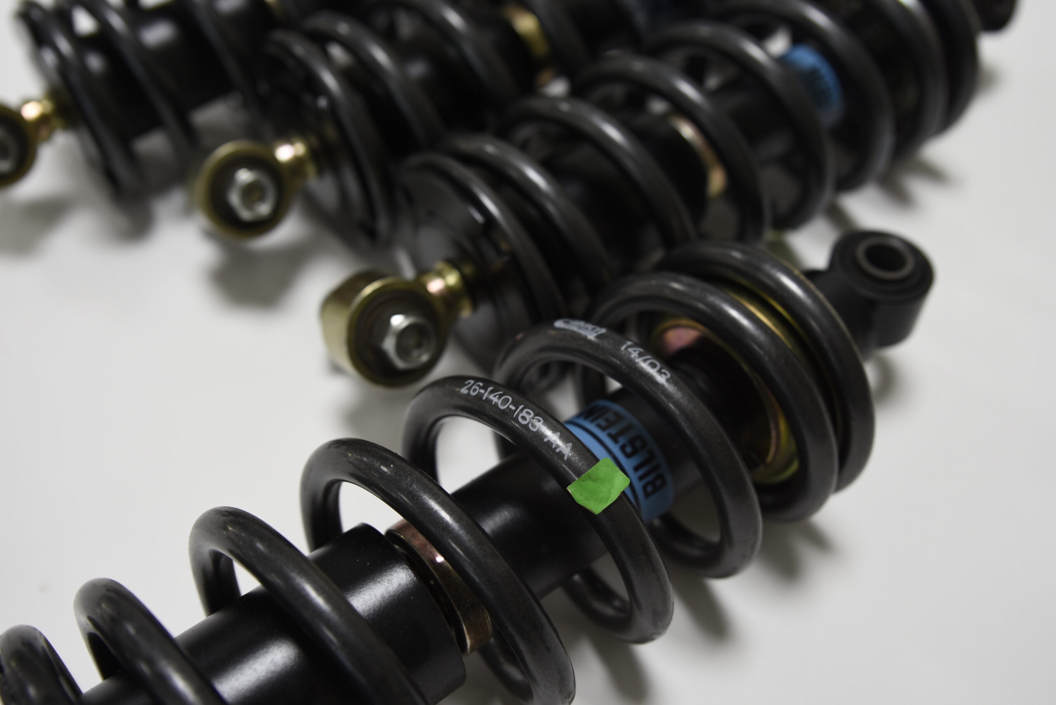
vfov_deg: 36.9
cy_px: 352
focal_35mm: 36
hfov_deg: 53.1
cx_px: 528
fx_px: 1056
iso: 320
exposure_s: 1/100
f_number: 2.8
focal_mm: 24
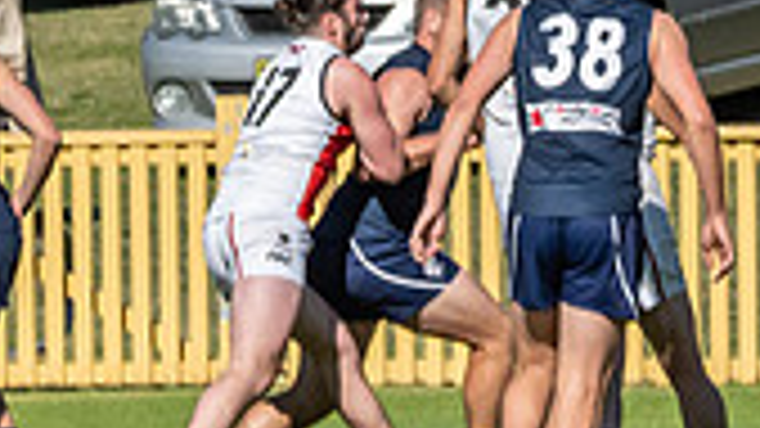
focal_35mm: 1746
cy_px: 537
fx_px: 35180
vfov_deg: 0.7
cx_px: 746
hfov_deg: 1.2
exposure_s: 1/4000
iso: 800
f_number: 10
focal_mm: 280
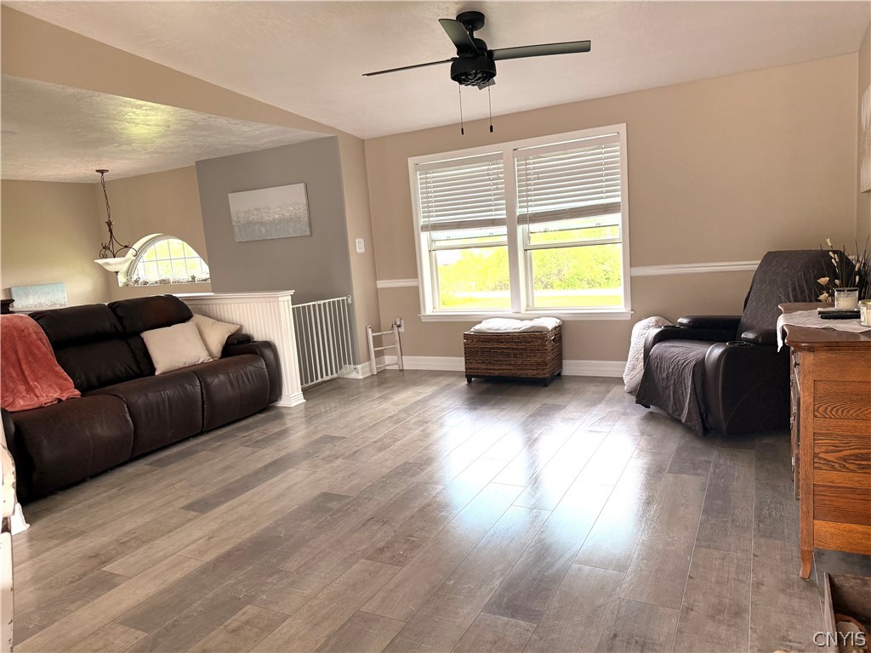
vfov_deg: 56.8
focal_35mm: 24
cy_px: 326
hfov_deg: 71.6
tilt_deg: -7.7
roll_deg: +4.7
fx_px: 604
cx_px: 436
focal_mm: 6.76
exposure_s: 1/243
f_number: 1.78
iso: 160
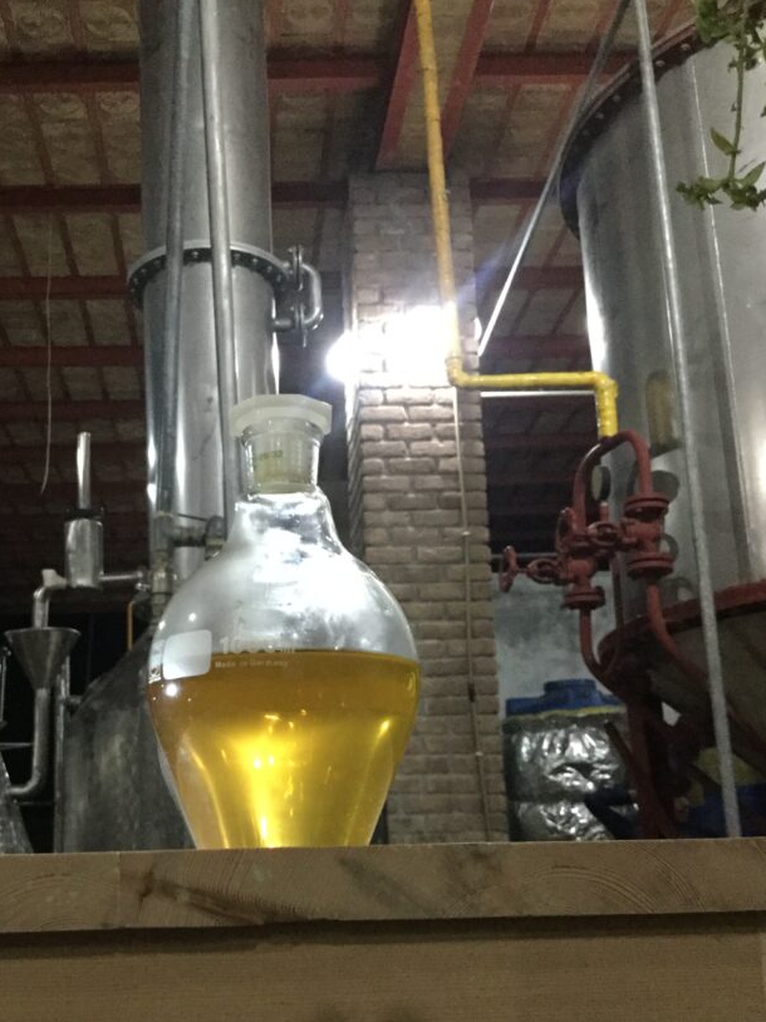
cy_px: 632
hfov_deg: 36.6
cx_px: 294
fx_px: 1151
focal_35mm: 39
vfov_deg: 47.5
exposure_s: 1/17
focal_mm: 3.3
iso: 320
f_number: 2.4
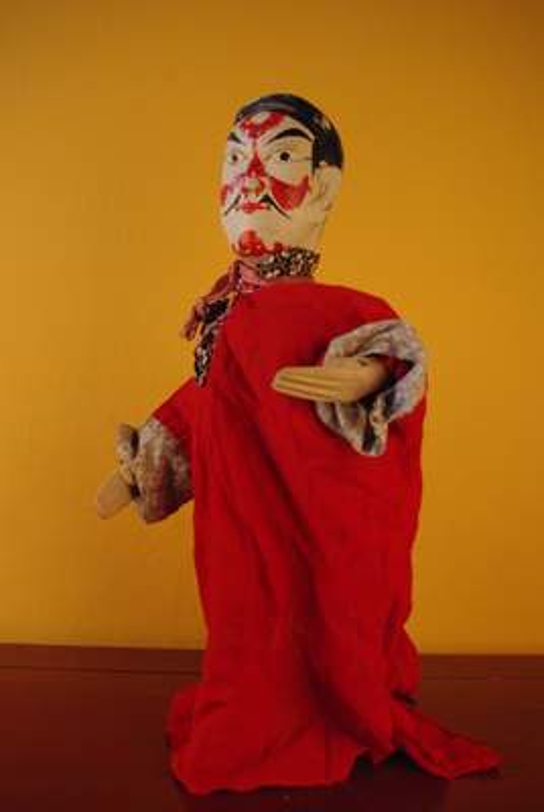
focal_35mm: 34
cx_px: 272
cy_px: 406
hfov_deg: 39.0
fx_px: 768
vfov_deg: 55.7
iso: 1600
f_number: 5.6
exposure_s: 1/60
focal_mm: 23.13
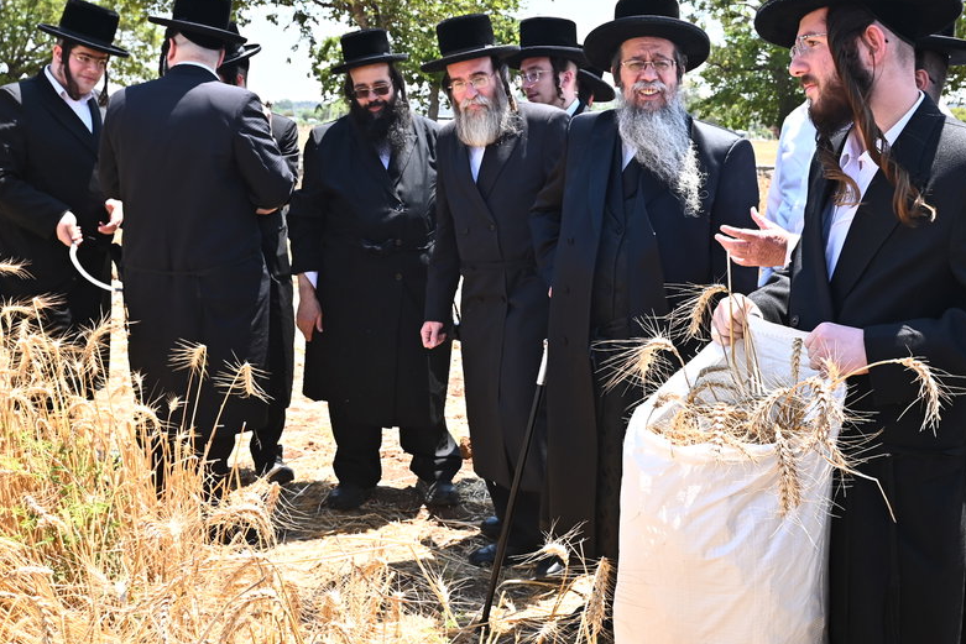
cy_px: 212
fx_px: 1154
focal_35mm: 43
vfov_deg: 31.0
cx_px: 601
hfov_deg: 45.1
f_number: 6.3
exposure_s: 1/200
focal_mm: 24
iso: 160
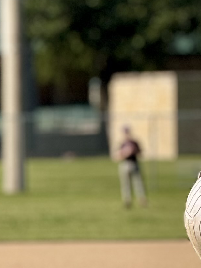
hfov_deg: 2.5
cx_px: 328
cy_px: 189
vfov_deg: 3.4
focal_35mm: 589
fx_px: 4559
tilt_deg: -0.9
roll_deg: +1.1
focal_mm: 15.66
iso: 50
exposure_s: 1/1818
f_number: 2.8
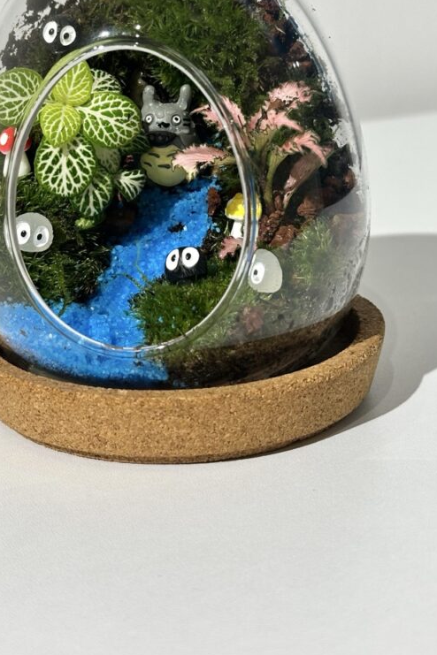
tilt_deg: -13.3
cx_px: 180
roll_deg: +1.5
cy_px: 208
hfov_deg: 19.7
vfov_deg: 29.0
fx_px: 1256
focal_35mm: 69
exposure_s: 1/100
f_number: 1.78
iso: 80
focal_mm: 6.86
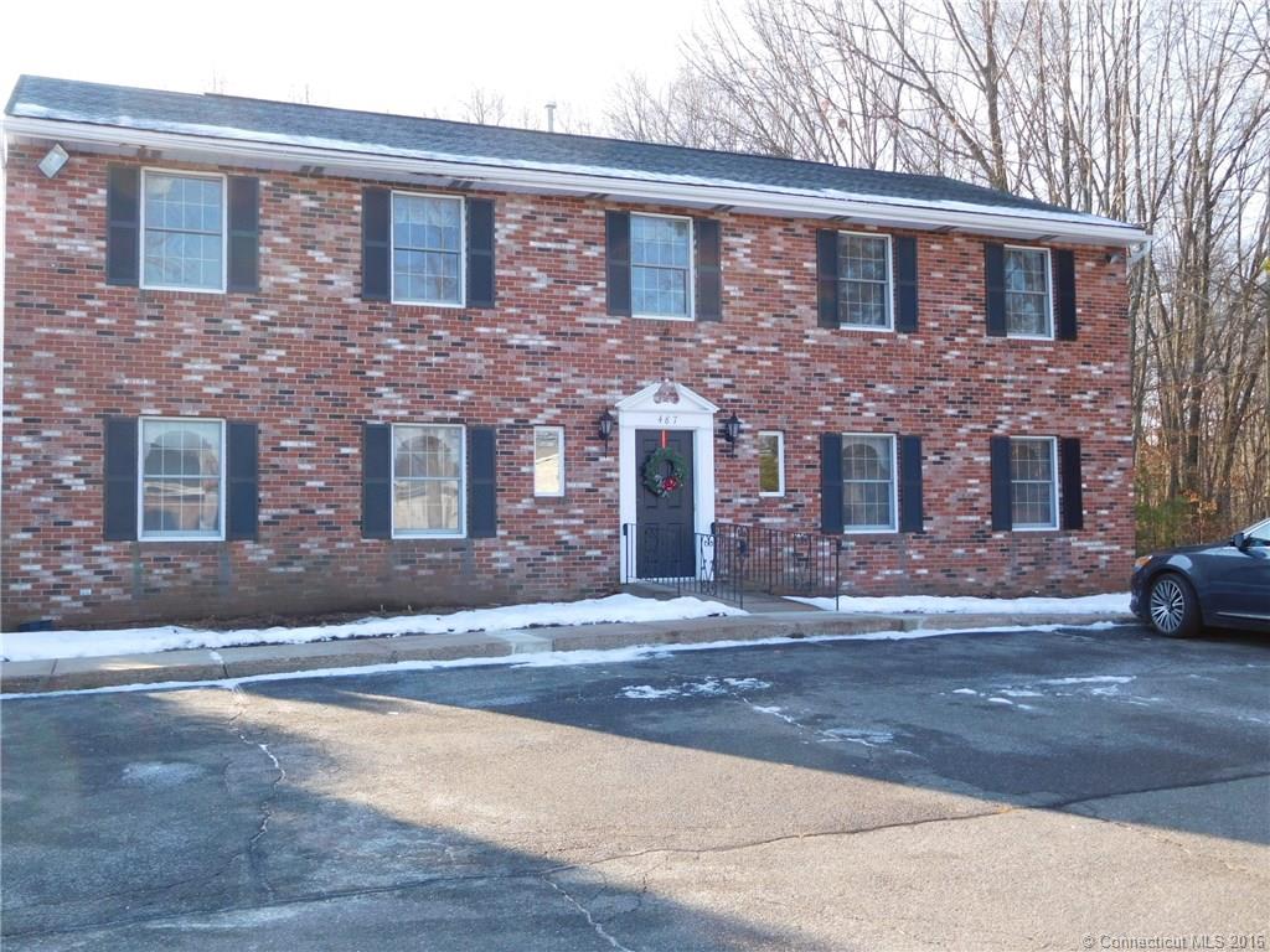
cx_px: 635
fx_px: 1284
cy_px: 476
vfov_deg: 40.7
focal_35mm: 35
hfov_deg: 52.6
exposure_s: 1/160
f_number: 3.8
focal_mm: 6.2
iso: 125
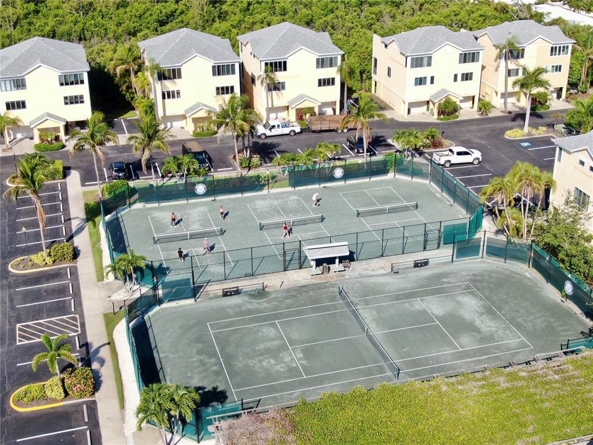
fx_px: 822
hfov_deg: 39.7
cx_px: 296
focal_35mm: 48
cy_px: 222
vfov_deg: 30.3
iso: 100
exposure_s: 1/640
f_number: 3.8
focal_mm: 8.6
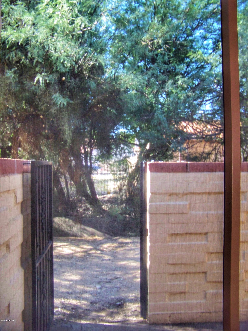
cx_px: 124
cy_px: 166
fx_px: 344
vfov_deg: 51.4
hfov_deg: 39.7
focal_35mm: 36
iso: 200
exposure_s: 1/30
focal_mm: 5.85
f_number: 2.8
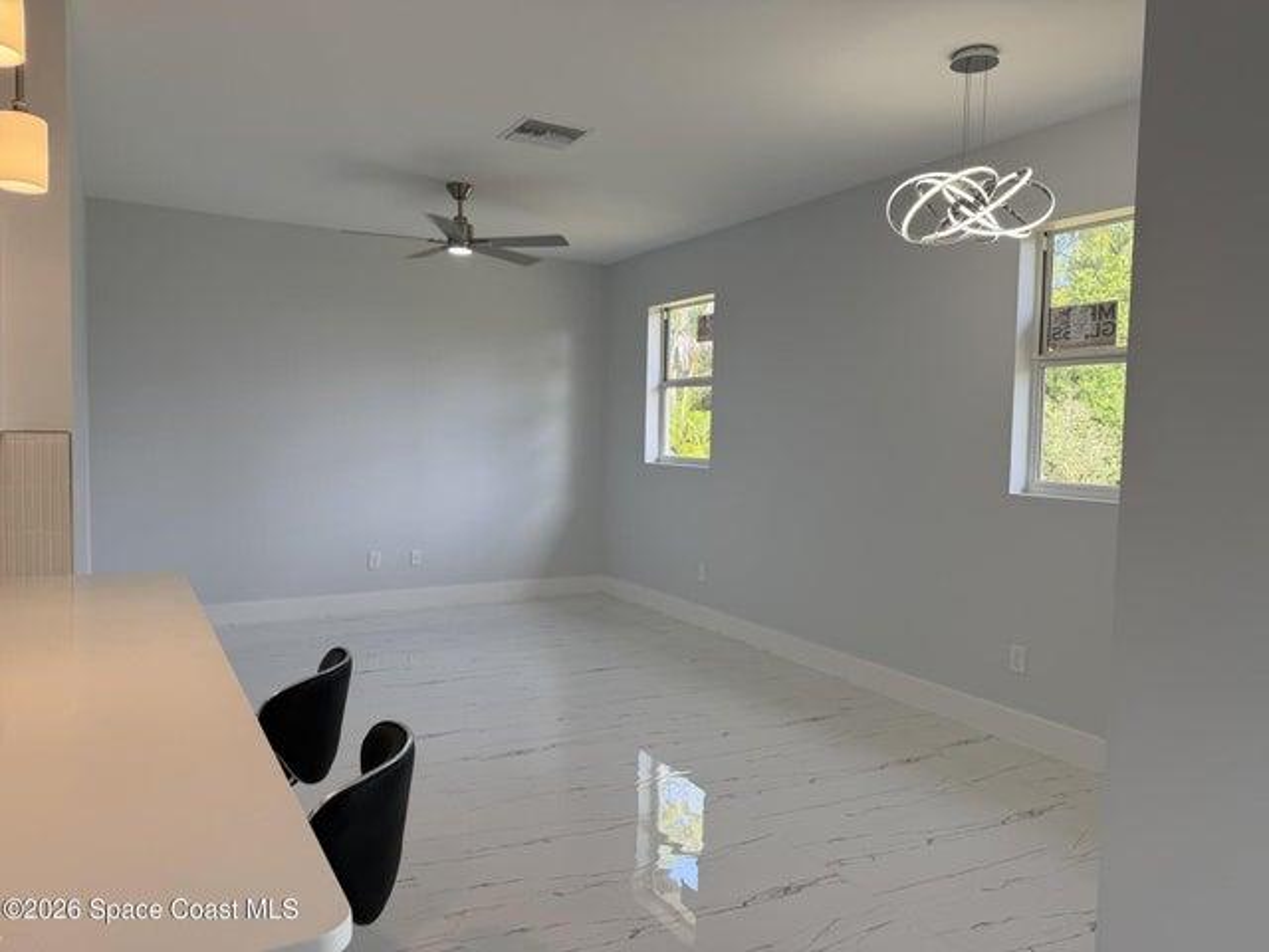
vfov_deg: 56.8
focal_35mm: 24
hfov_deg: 71.6
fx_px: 880
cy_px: 476
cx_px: 634
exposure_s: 1/182
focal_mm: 6.76
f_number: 1.78
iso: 100
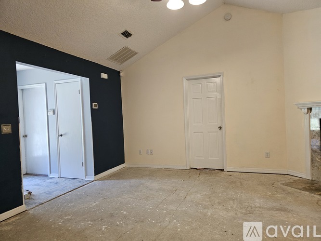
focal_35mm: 23
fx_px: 213
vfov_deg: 58.9
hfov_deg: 73.9
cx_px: 160
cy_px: 120
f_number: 1.7
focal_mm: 6.3
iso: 640
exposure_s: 1/120
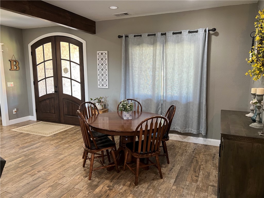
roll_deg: +0.2
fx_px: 198
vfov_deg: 53.1
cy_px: 99
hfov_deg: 67.3
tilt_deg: -9.3
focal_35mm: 26
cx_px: 132
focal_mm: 5.7
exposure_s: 1/60
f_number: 1.5
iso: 250
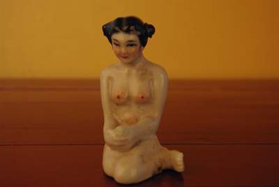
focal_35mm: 60
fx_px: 466
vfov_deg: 22.7
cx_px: 140
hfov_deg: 33.4
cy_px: 94
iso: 1600
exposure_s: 1/90
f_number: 6.7
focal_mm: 40
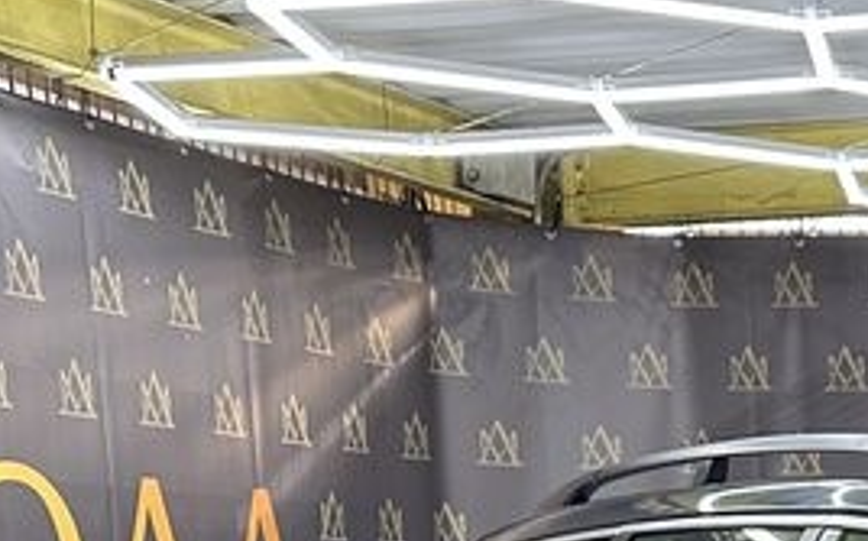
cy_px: 1127
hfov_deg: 15.6
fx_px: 2695
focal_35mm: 114
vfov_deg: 10.4
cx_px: 1574
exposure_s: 1/100
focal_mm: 6.86
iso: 125
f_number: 1.78
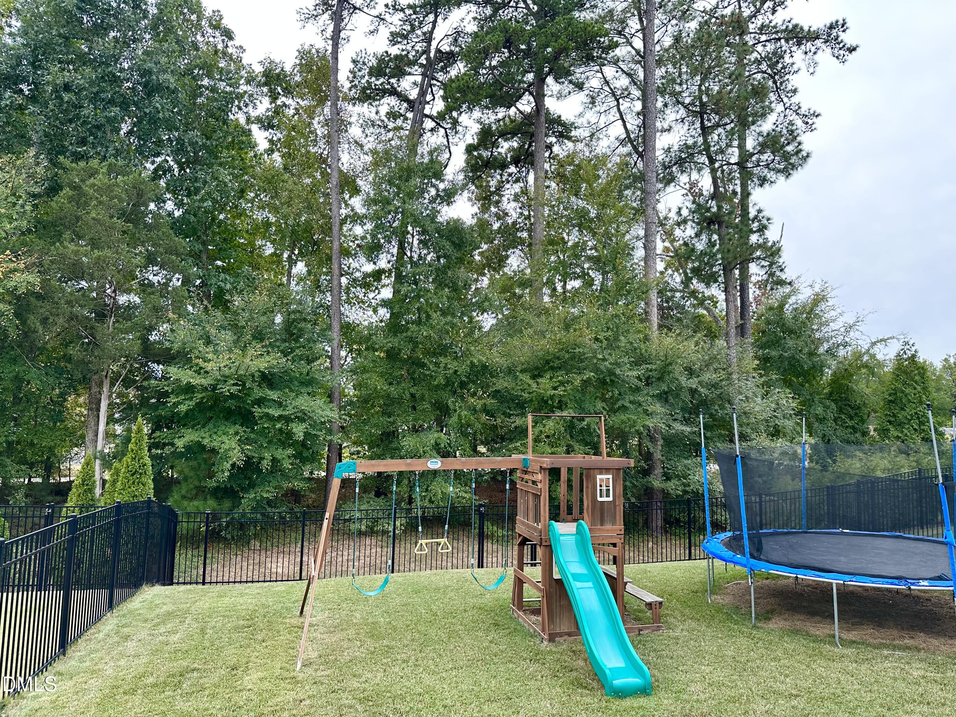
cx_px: 478
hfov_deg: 71.6
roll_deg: -1.5
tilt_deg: +5.2
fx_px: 663
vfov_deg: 56.8
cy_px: 358
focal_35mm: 24
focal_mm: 6.86
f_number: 1.78
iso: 80
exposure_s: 1/943
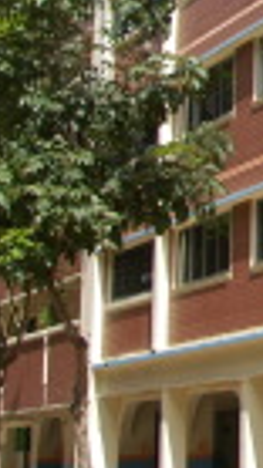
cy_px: -8
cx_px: 644
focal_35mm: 112
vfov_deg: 18.6
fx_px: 1391
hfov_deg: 9.5
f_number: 3.5
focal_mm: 18
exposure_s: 1/1250
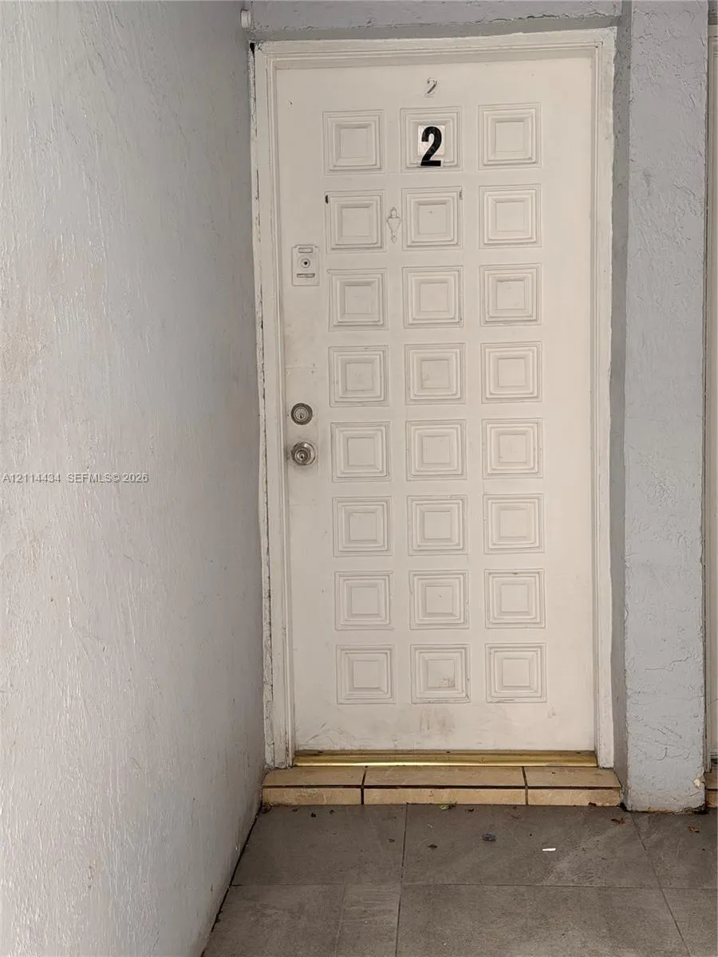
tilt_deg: -4.5
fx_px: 1327
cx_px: 359
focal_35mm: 48
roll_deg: +1.2
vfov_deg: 39.7
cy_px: 478
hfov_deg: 30.3
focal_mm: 6.76
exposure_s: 1/121
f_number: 1.78
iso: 100
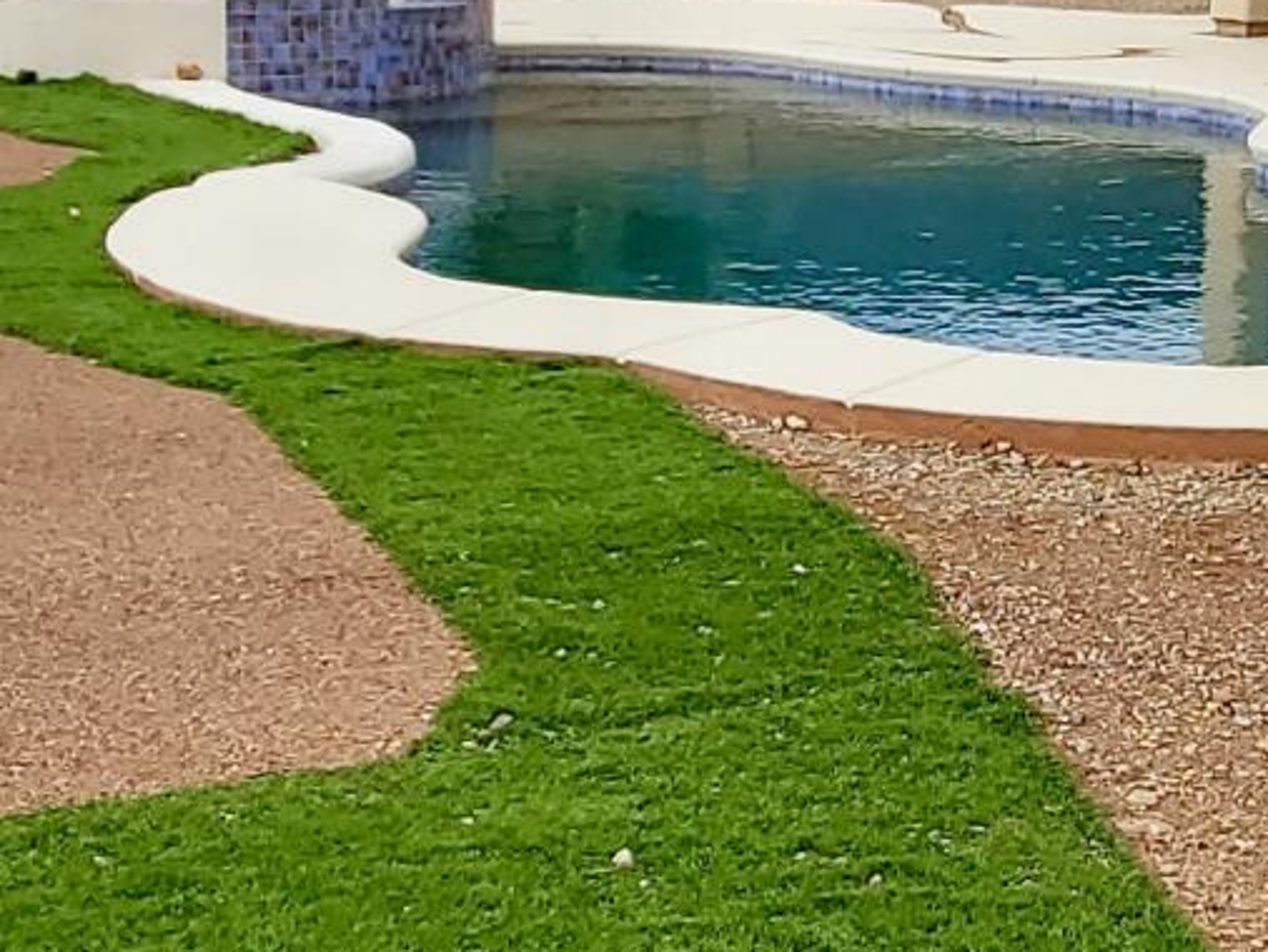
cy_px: 258
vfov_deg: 19.0
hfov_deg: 25.0
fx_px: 2822
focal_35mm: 77
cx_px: 992
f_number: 2.2
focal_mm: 1.8
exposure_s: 1/1293
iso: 50
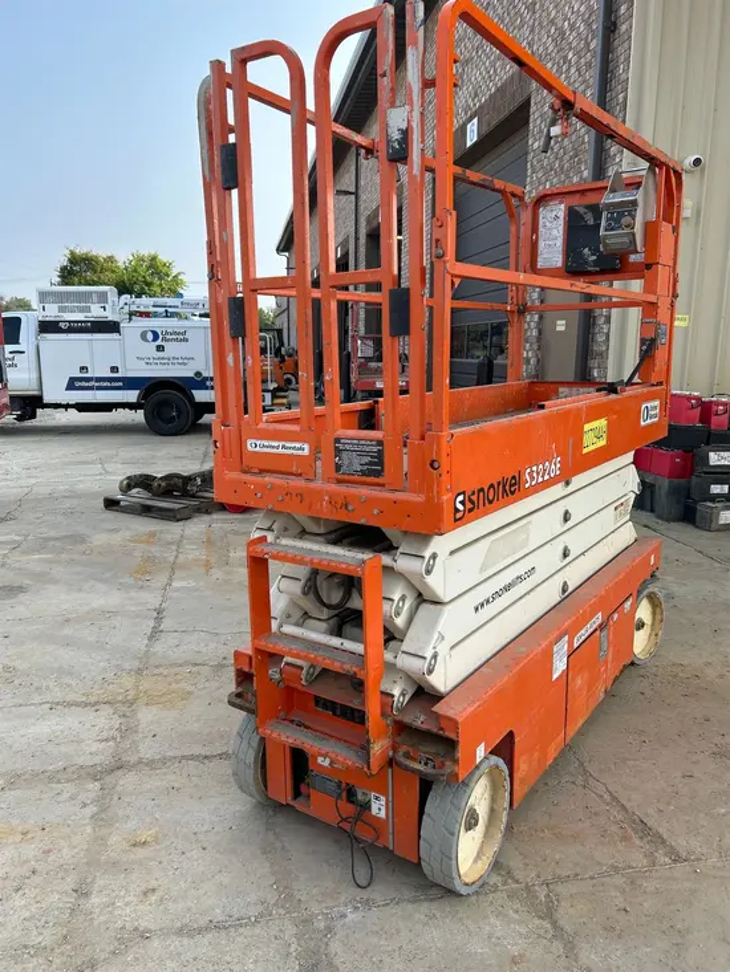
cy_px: 486
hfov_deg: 53.1
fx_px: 731
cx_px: 365
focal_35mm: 26
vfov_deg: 67.3
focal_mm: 5.7
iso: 50
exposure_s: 1/1326
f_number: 1.5
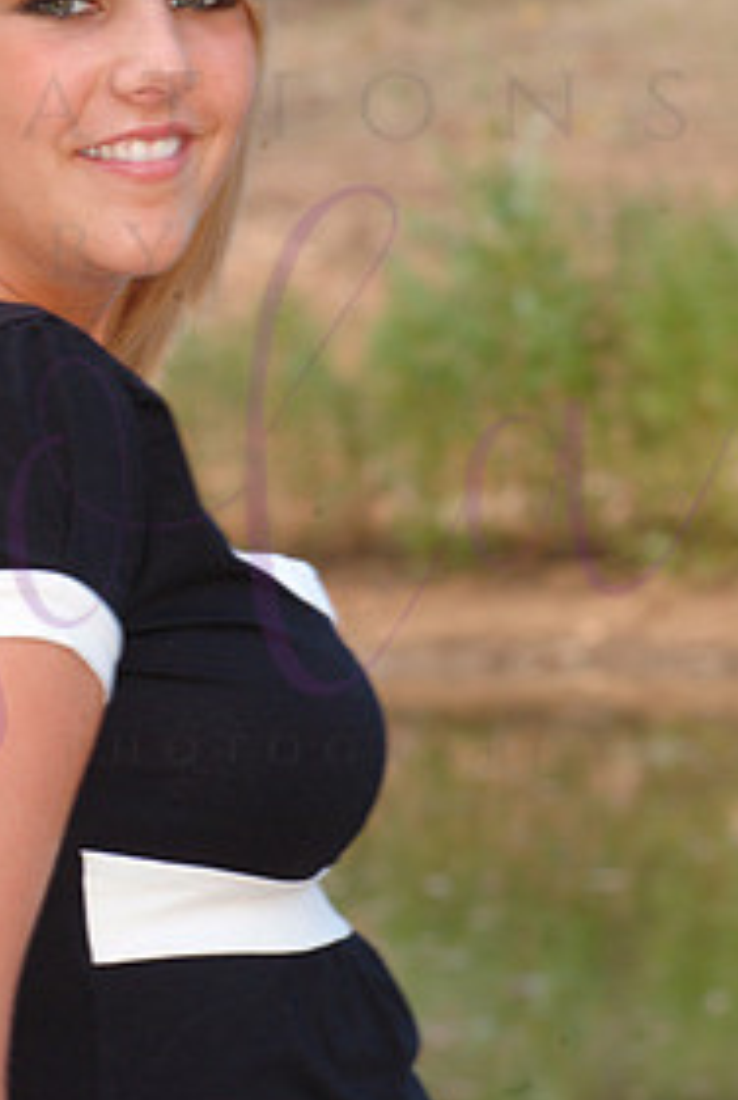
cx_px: 167
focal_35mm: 253
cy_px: 244
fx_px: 7735
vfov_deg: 8.1
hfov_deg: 5.5
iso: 400
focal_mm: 105
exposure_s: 1/125
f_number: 9.5
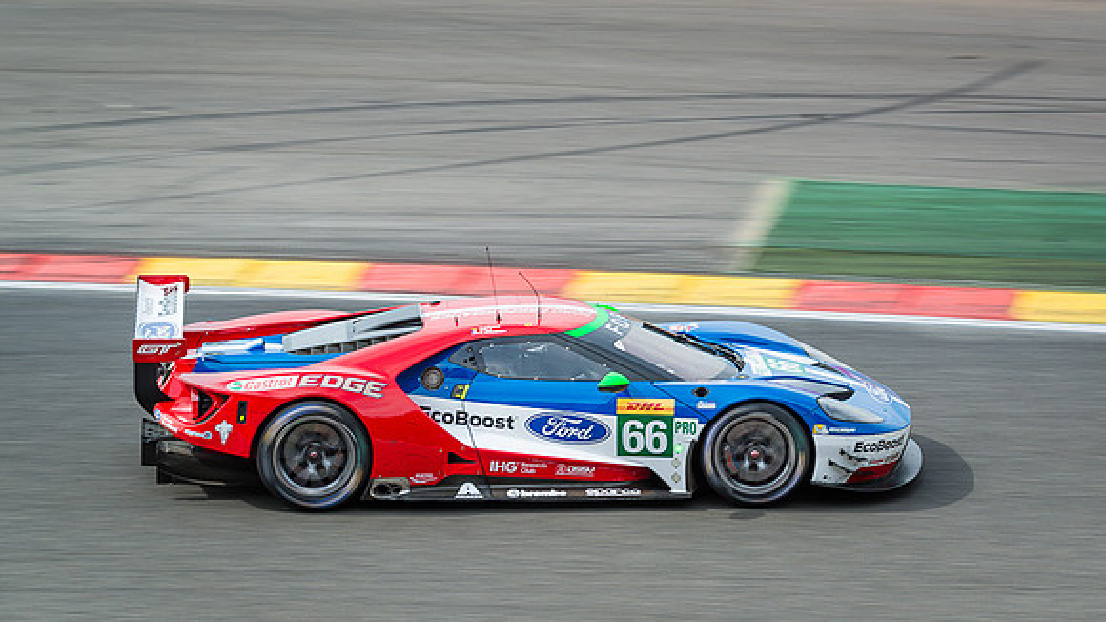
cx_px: 617
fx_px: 4987
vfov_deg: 7.1
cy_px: 283
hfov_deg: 12.7
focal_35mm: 170
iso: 100
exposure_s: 1/200
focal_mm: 135
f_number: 7.1
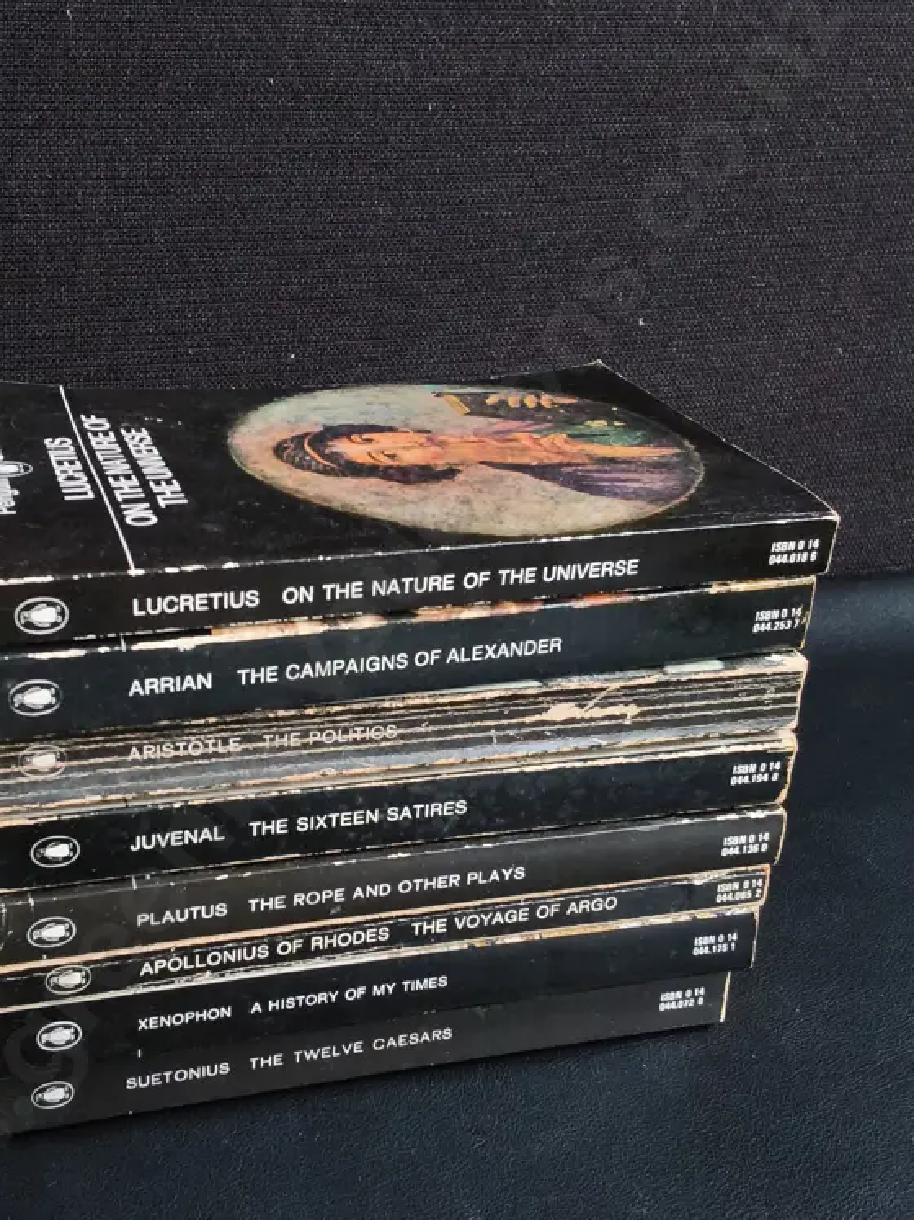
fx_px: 1303
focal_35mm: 37
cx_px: 326
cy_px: 665
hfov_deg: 38.3
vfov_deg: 50.1
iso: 250
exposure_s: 1/100
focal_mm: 2.87
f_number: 2
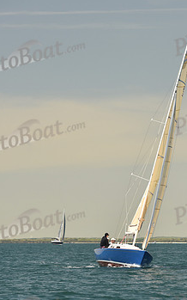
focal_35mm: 254
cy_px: 170
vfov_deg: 8.3
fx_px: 2072
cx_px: 130
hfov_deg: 5.2
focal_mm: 150
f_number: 5
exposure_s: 1/800
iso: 250
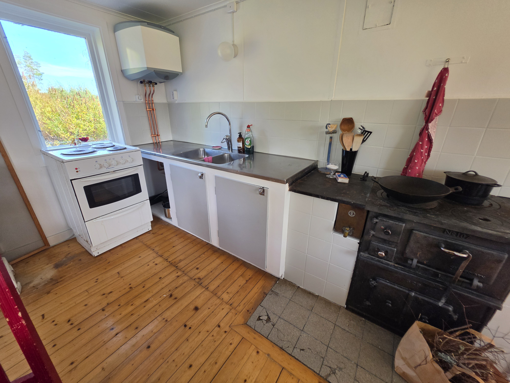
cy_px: 192
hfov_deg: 106.2
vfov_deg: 89.9
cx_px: 255
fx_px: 192
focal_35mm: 13
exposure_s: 1/100
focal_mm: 2.2
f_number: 1.9
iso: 64
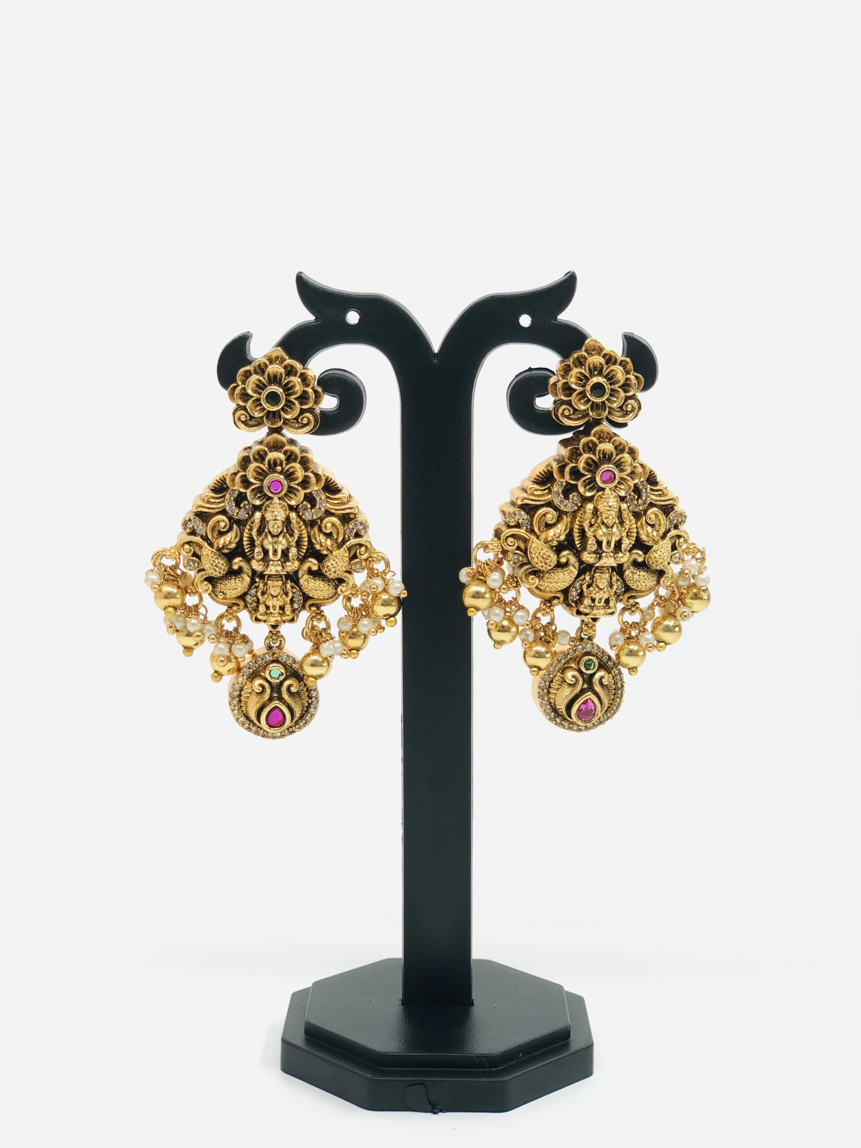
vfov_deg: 36.8
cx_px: 430
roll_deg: -0.3
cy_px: 574
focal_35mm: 52
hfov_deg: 28.0
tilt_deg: -6.8
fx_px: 1725
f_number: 2.4
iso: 20
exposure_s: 1/100
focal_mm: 6
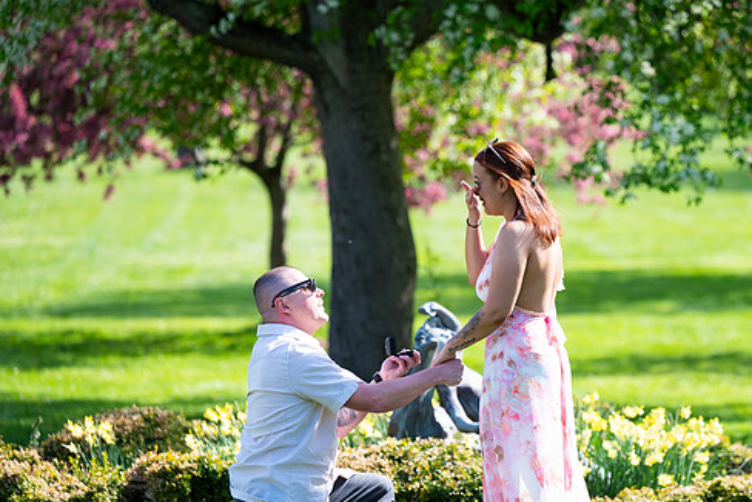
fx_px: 4723
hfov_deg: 9.1
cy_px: 204
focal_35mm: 226
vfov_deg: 6.1
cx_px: 495
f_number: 3.2
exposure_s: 1/1600
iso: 200
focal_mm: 155
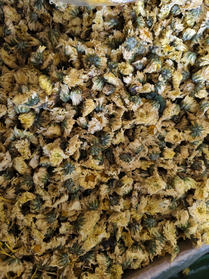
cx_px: 103
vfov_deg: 71.6
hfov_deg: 56.8
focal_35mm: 24
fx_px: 193
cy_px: 137
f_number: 1.88
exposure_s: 1/50
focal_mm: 5.56
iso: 516
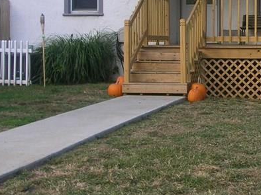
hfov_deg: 21.2
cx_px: 226
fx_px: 686
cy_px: 32
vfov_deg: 16.1
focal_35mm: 91
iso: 50
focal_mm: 5.8
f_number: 3
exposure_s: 1/177
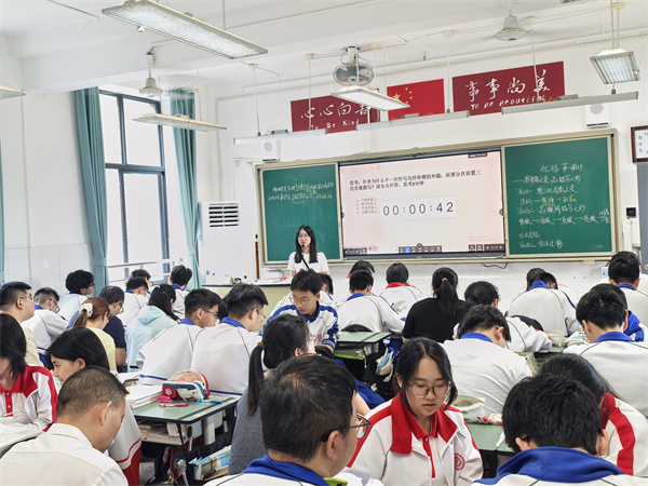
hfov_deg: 49.0
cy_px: 243
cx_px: 324
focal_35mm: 38
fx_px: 711
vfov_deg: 37.7
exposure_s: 1/33.3
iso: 640
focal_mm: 6.98
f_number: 4
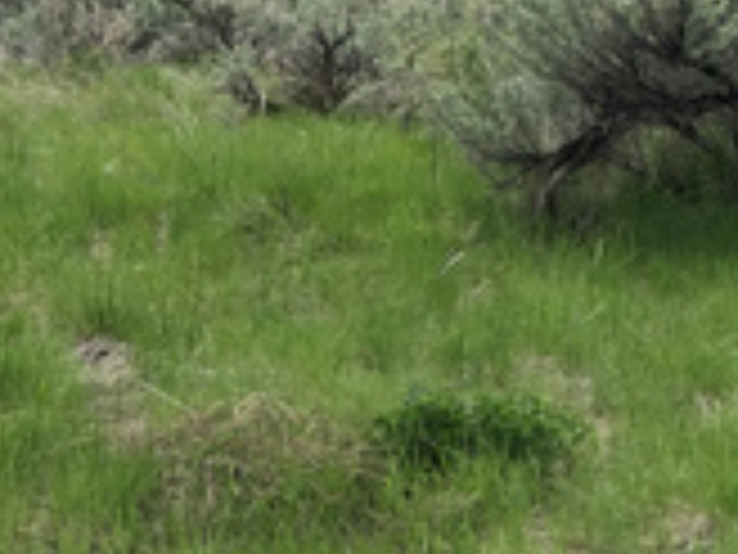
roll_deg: -4.1
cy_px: -194
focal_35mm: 222
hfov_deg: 8.9
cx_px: 459
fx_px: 4733
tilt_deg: -2.7
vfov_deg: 6.6
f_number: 2.8
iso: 20
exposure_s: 1/666
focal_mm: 6.6
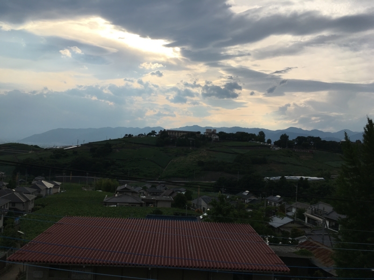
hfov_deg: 61.7
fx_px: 313
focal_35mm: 29
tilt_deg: +0.7
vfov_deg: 48.2
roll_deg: -3.4
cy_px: 140
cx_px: 187
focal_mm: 4.15
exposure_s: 1/2024
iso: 25
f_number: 2.2
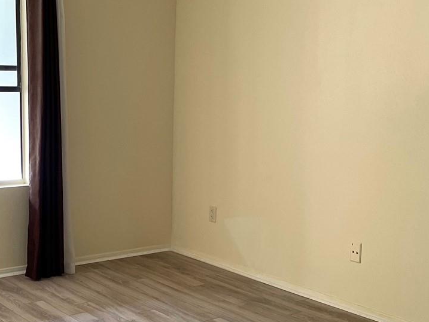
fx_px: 719
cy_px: 196
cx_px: 118
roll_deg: -0.9
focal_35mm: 58
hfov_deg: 32.7
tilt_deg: -9.4
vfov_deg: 25.2
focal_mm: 4.2
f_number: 1.6
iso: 80
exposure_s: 1/60
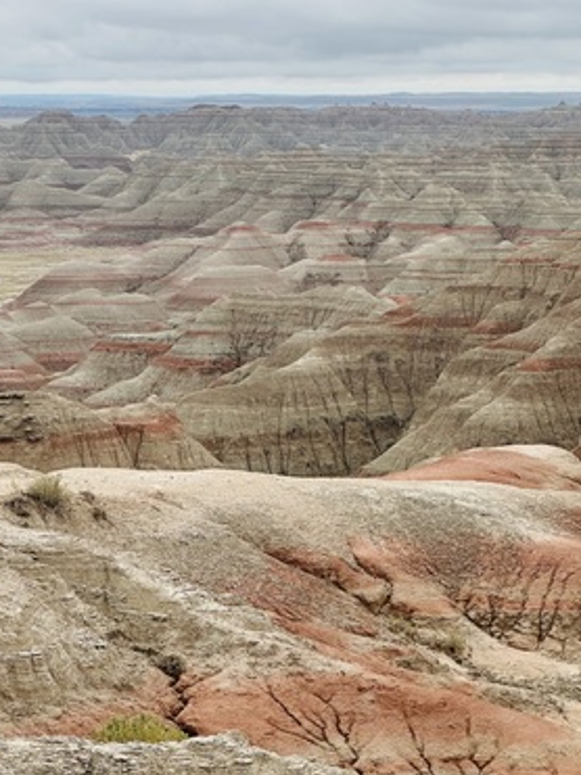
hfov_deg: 13.7
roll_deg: -0.8
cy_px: 430
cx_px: 245
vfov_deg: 18.2
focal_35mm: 108
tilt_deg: -7.6
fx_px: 2418
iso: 32
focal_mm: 9
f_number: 2.8
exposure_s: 1/523
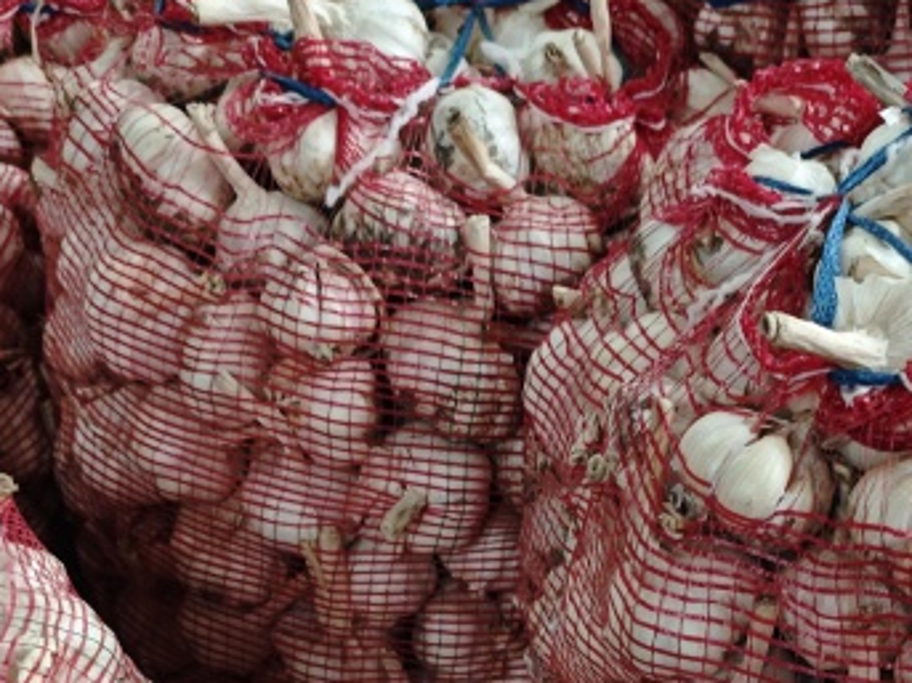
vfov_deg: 24.0
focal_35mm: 56
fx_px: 1475
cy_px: 789
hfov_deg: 34.0
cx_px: 614
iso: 500
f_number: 1.6
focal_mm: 5.84
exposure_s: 1/50
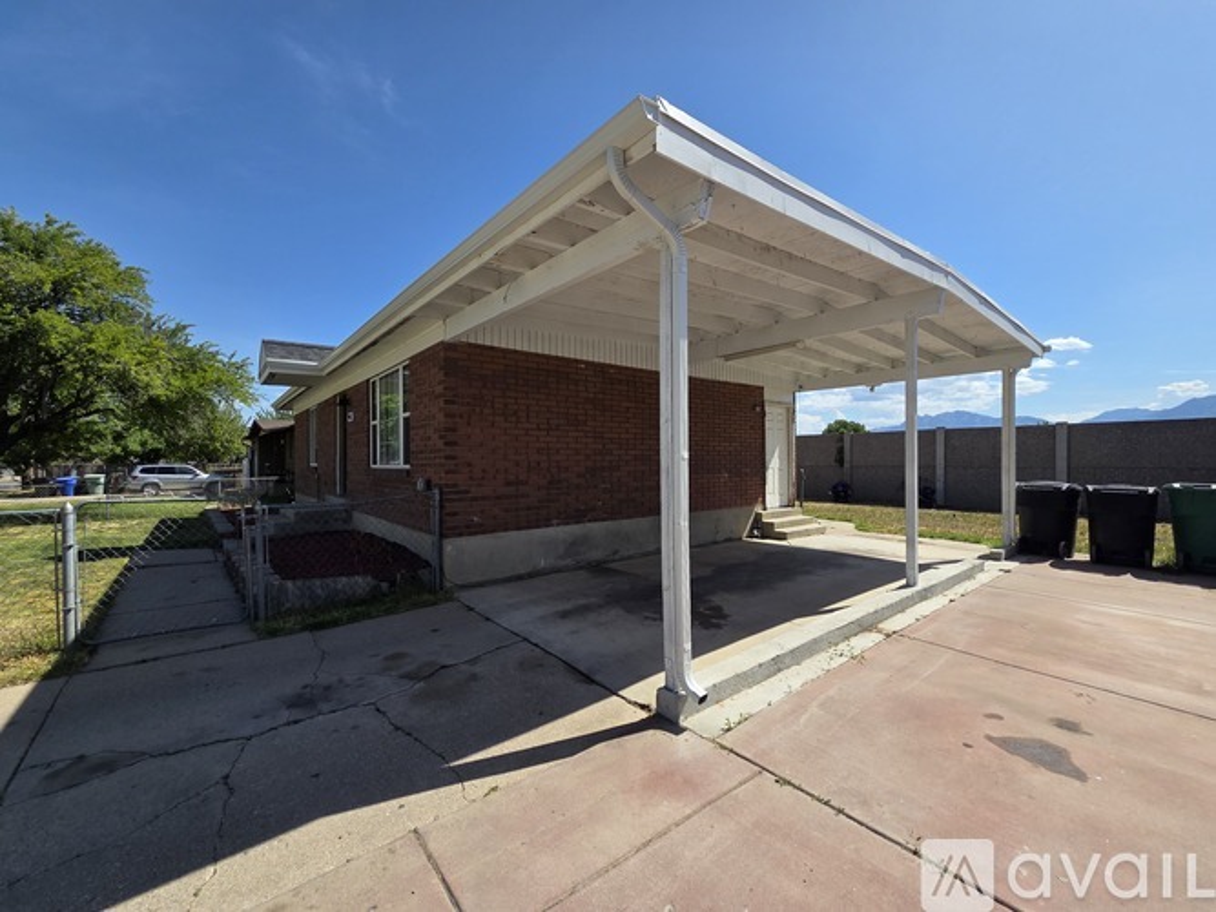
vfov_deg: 89.9
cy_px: 456
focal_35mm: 13
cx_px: 608
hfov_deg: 106.2
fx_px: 457
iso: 50
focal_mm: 2.2
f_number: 2.2
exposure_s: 1/1994
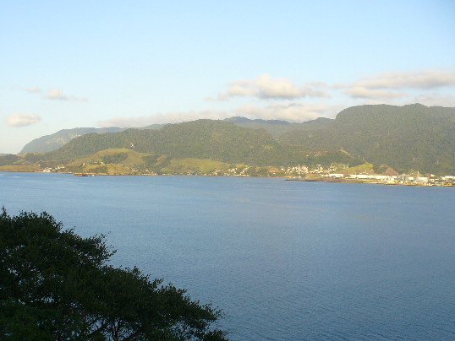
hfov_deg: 42.9
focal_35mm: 44
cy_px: 198
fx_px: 579
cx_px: 201
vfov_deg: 32.8
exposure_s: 1/160
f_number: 5.6
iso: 80
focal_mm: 6.1
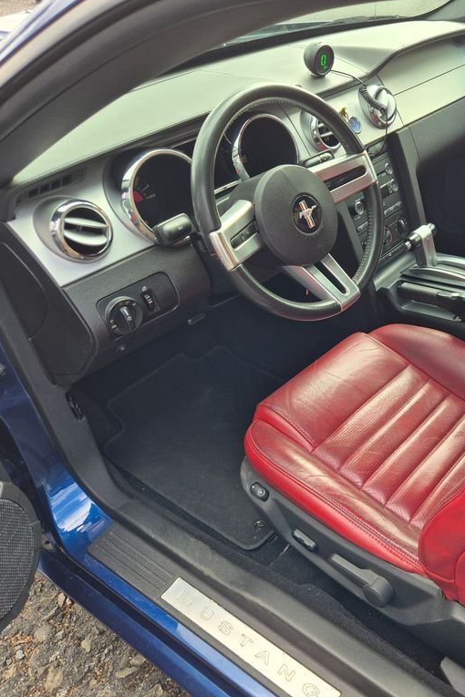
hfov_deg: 38.3
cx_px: 420
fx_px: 620
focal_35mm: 32
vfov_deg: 58.7
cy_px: 348
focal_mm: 5.4
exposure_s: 1/180
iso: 40
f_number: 1.8
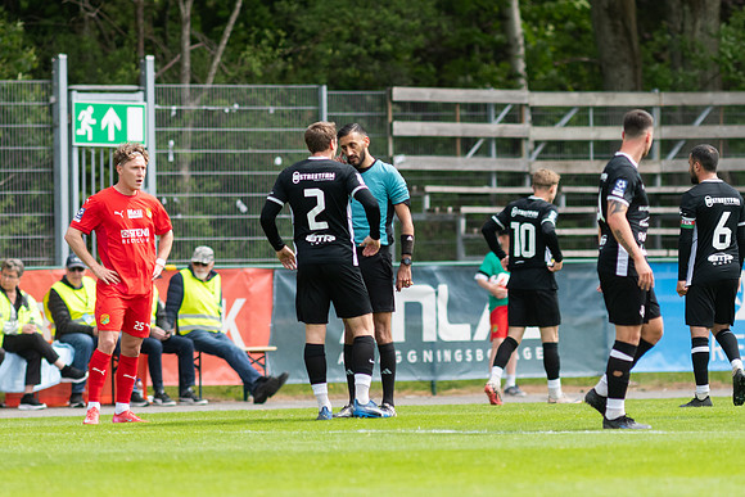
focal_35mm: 633
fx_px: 13106
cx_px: 372
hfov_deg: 3.3
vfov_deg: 2.2
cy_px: 248
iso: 360
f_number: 3.2
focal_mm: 300
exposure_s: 1/2500
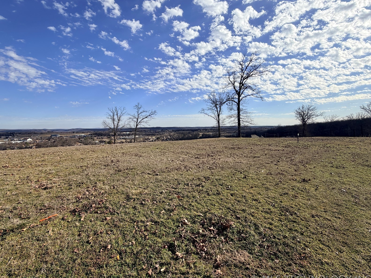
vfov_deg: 74.3
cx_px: 176
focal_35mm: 17
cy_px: 118
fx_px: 182
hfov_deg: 91.0
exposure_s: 1/1464
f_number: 2.2
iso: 20
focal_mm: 2.22
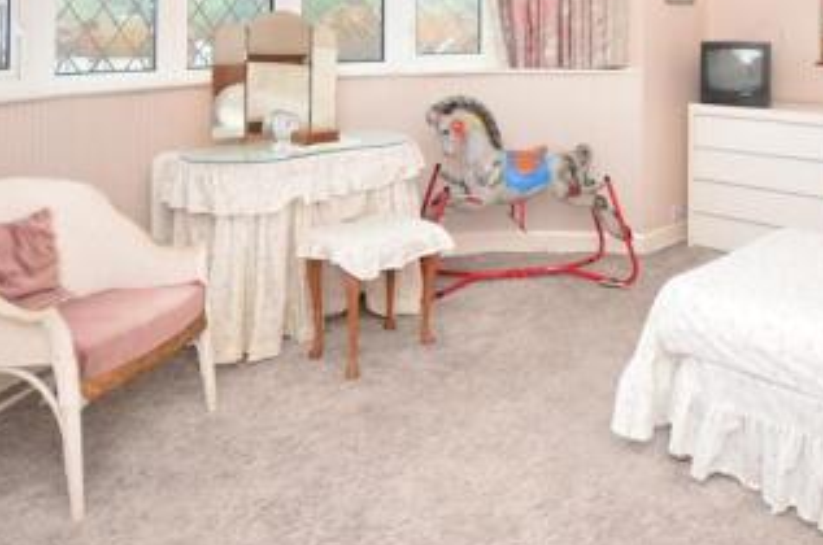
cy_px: 21
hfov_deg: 59.0
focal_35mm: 31
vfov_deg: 38.2
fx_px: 707
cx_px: 548
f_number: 5
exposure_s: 1/60
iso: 200
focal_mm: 10
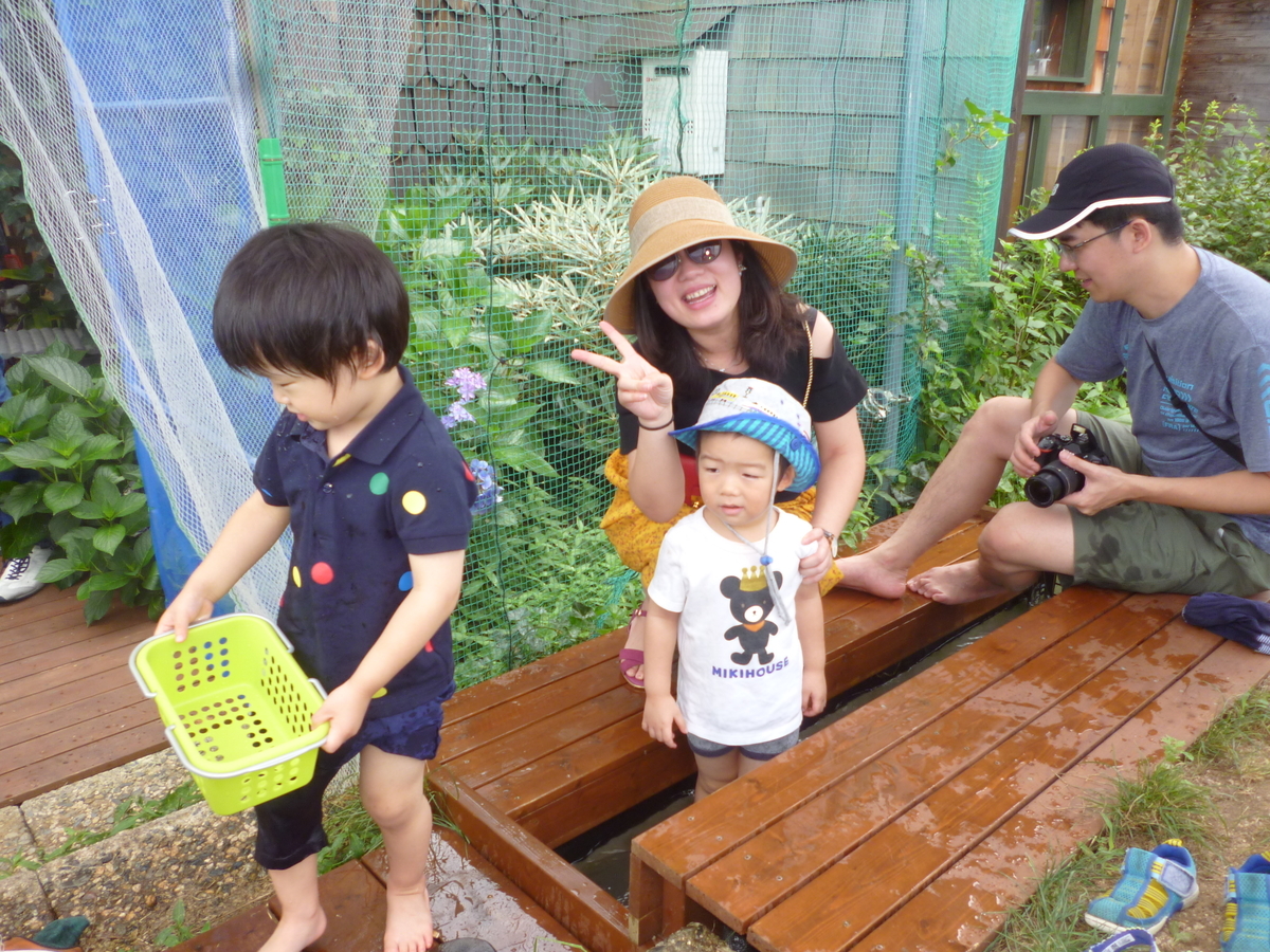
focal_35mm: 28
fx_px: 1027
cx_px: 635
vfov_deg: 49.7
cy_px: 476
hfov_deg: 63.4
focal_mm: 5
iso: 100
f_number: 3.1
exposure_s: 1/100
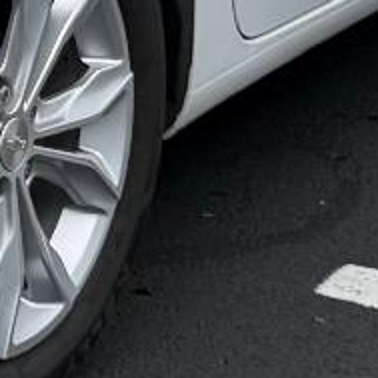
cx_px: -442
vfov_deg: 8.0
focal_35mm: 216
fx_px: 2669
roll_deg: +0.2
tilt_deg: -14.0
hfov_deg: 7.7
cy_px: -68
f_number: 1.78
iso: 80
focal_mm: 6.76
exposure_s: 1/4167
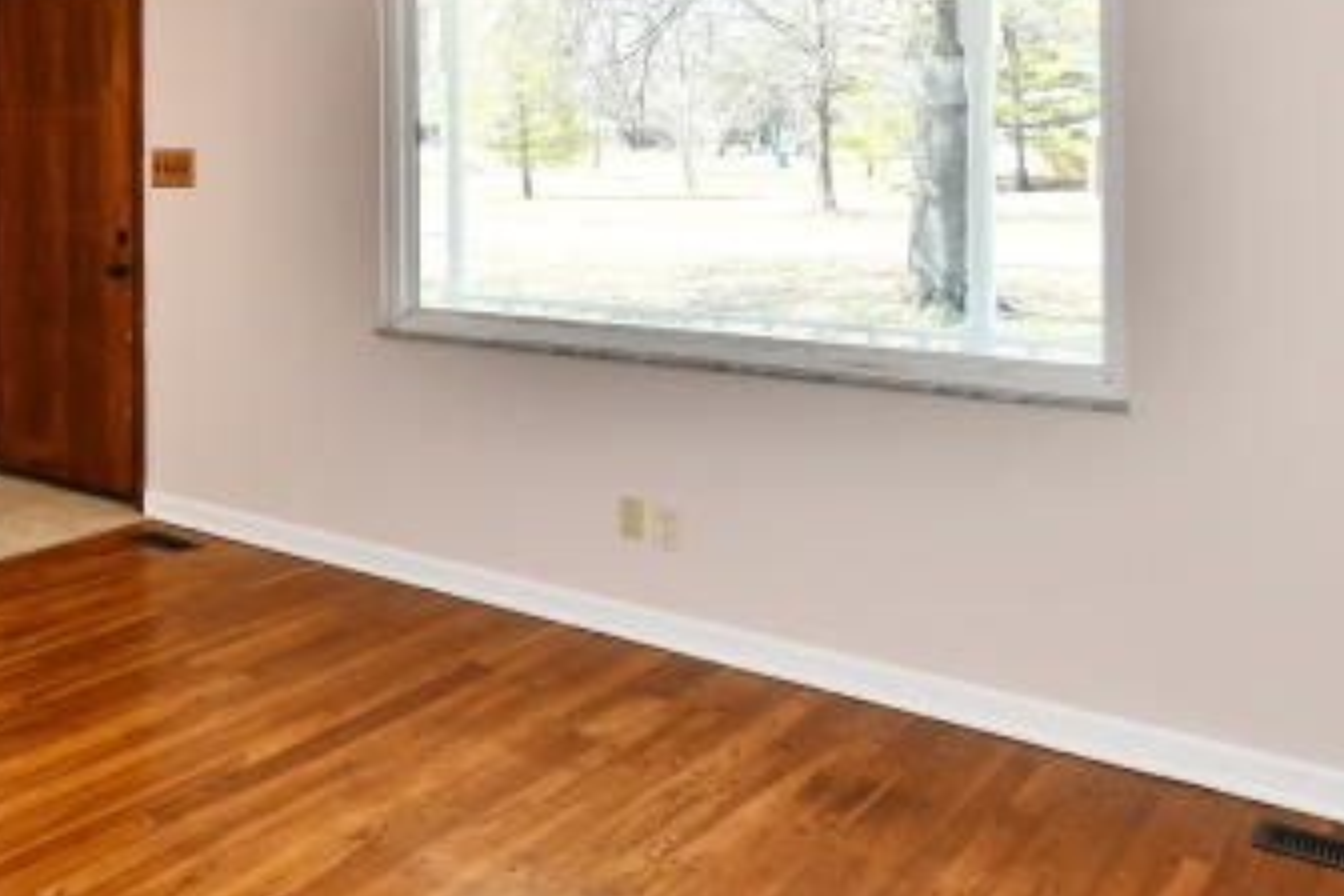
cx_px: 256
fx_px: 1419
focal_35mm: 38
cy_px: 176
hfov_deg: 47.7
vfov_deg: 34.0
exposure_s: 1/160
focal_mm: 17
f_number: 6.3
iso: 640
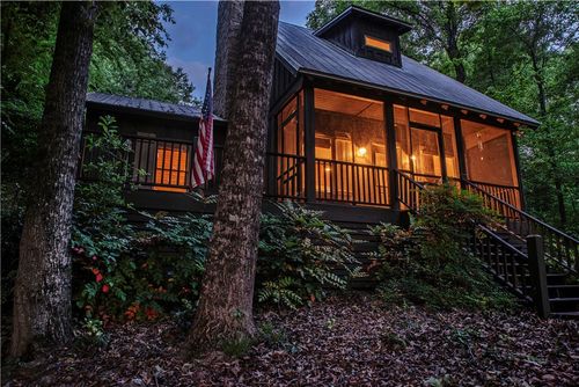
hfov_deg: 73.7
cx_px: 290
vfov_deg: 53.2
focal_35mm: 24
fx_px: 386
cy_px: 194
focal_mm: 24
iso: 200
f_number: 8
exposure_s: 1/1.25
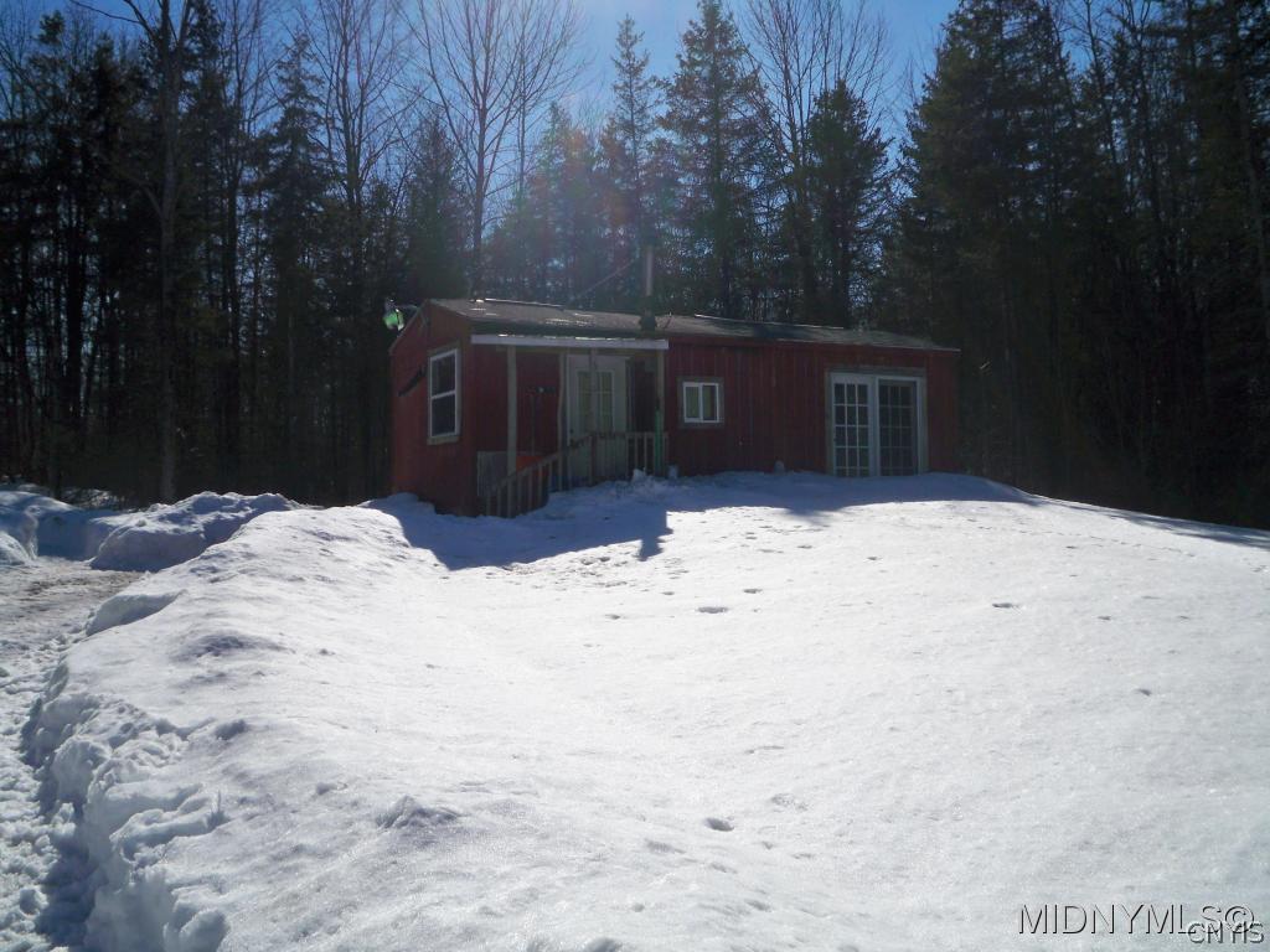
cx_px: 635
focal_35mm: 35
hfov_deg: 52.6
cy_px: 476
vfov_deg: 40.7
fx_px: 1284
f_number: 4.7
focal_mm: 6.3
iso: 125
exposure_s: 1/1600
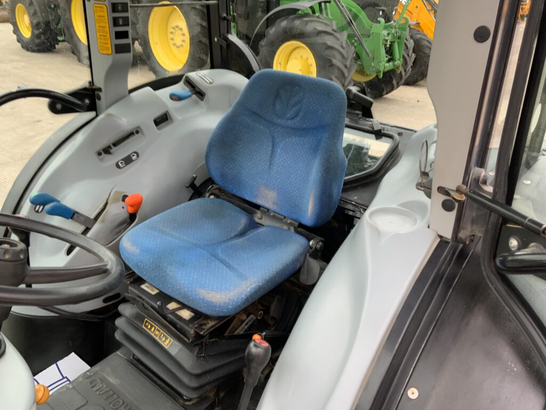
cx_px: 273
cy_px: 205
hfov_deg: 61.7
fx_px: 457
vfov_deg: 48.2
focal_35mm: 29
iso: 64
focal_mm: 3
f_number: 1.8
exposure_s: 1/104
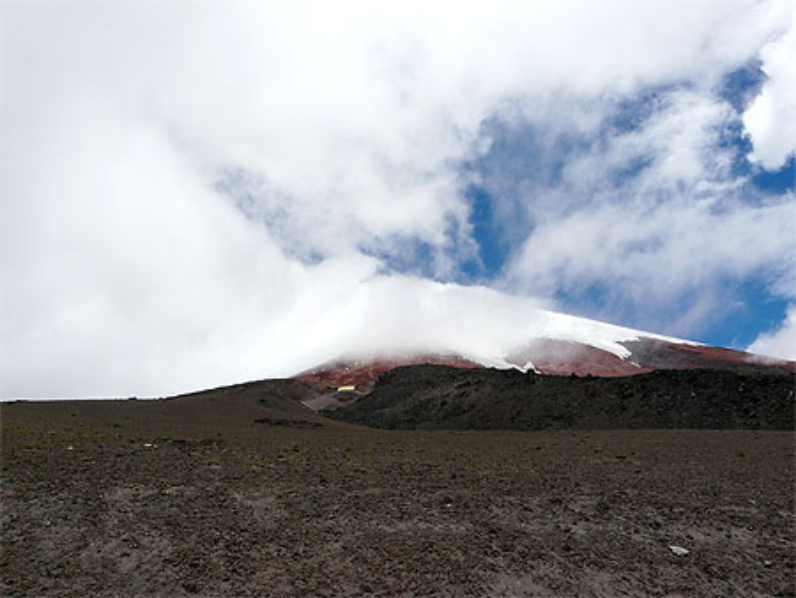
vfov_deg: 49.8
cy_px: 299
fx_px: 644
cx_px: 398
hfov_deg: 63.4
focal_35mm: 28
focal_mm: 4.6
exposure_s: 1/500
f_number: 8
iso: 100
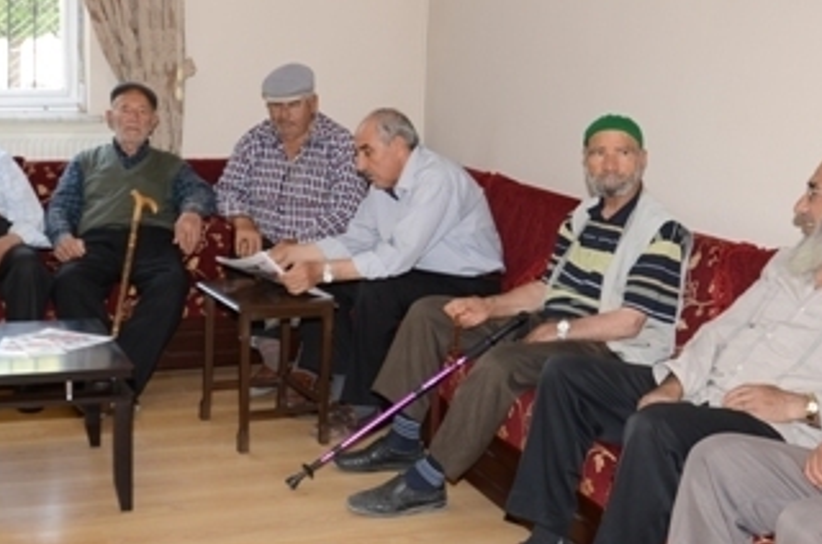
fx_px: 1231
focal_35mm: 54
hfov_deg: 36.9
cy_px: 249
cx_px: 357
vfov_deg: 24.9
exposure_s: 1/60
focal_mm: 18
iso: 250
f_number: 5
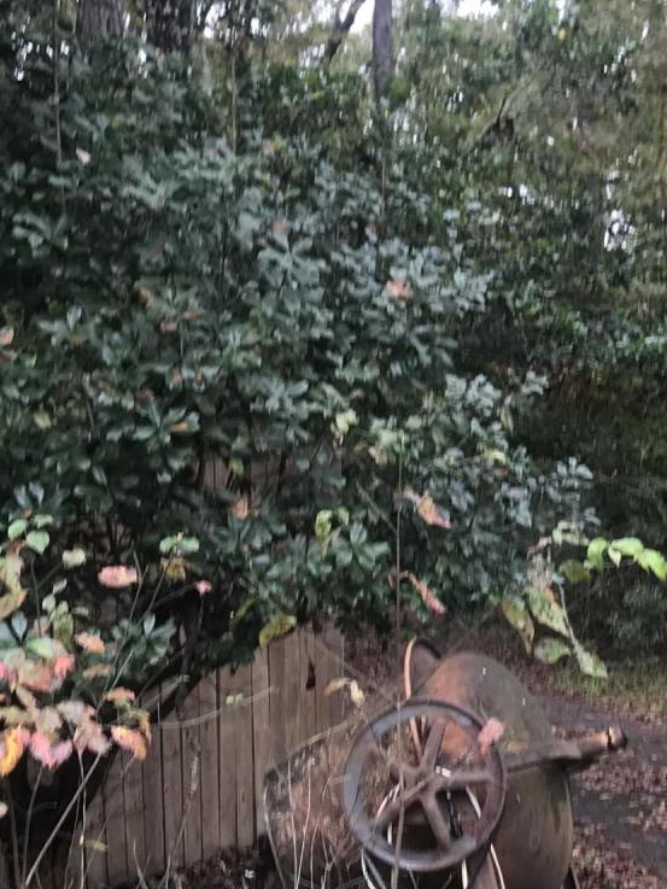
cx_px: 607
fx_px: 1952
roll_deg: +1.8
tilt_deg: +4.6
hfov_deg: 19.0
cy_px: 464
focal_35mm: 76
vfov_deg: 25.7
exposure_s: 1/60
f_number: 1.8
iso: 25
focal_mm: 3.99
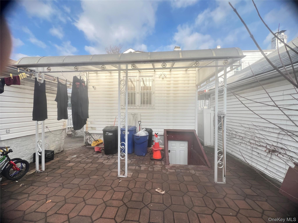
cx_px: 149
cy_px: 112
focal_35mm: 13
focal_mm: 1.57
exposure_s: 1/254
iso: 32
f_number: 1.8
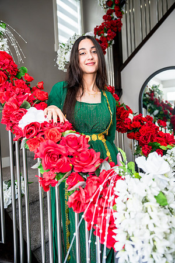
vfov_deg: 63.7
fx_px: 211
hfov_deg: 45.0
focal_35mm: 29
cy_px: 132
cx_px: 88
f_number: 2.8
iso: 1250
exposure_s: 1/200
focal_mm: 29
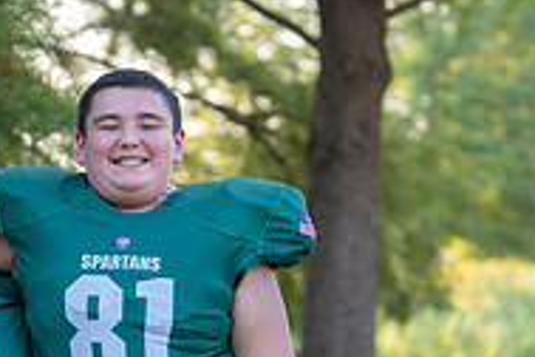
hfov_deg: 9.5
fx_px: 3195
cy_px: 443
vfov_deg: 6.3
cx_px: 105
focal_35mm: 215
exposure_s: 1/320
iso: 250
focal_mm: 70
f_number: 2.8
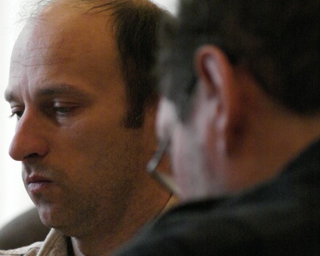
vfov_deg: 4.1
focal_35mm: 374
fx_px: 3542
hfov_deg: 5.2
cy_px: 120
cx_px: 107
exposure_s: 1/25
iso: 1600
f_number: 5.6
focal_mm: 180
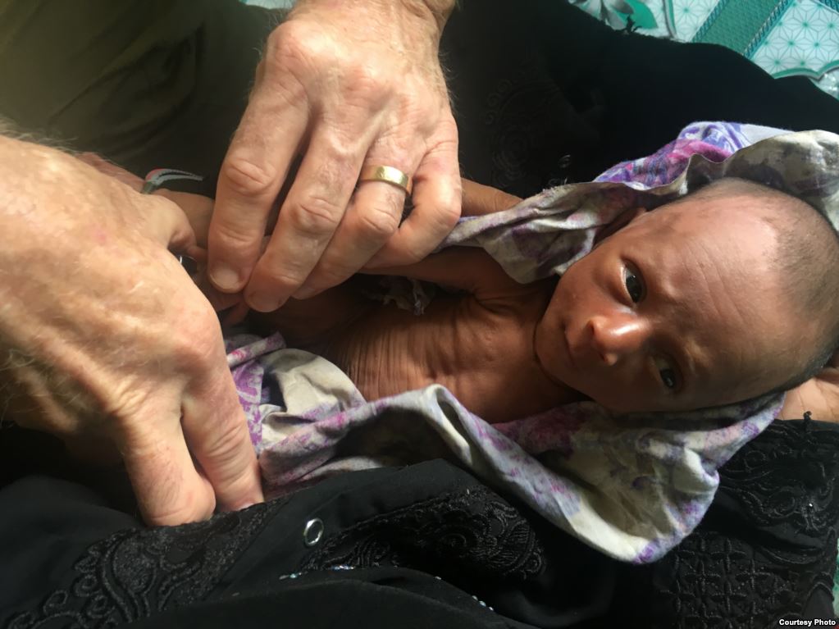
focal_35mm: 29
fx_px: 703
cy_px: 314
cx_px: 420
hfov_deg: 61.7
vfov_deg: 48.2
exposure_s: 1/33
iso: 100
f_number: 2.2
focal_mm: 4.15
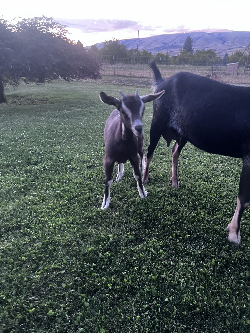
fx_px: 250
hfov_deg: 53.1
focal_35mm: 26
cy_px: 166
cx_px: 125
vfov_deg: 67.3
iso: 500
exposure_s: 1/54
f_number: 1.6
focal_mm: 5.1
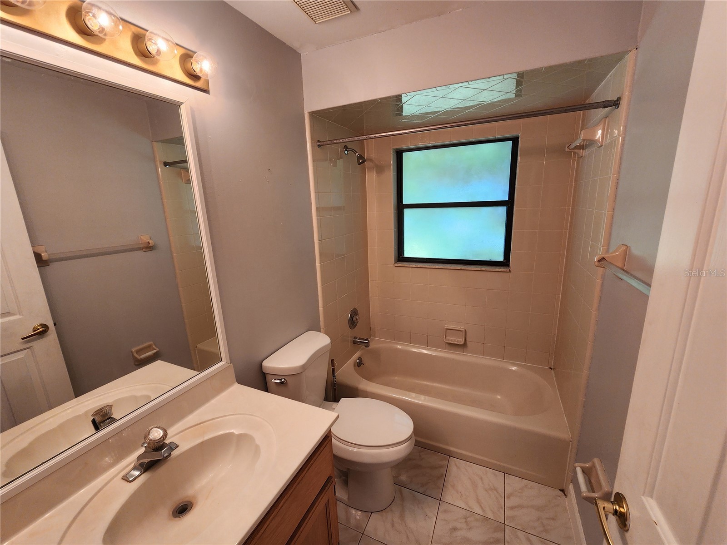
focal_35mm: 13
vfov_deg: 89.9
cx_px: 364
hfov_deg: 106.2
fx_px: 273
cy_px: 272
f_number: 2.2
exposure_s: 1/60
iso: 160
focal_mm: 2.2
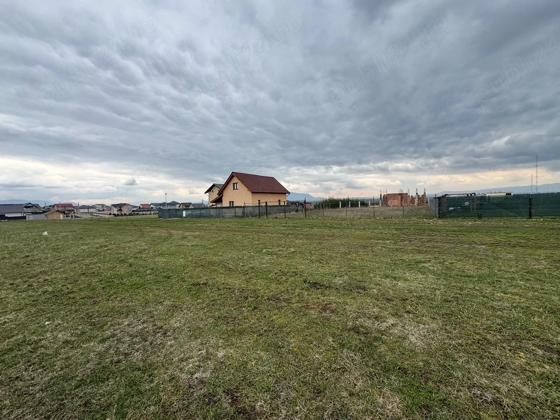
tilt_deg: -1.9
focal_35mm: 14
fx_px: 226
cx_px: 280
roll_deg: +2.2
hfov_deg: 102.1
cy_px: 210
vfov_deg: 85.7
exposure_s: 1/473
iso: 40
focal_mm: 2.22
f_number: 2.2
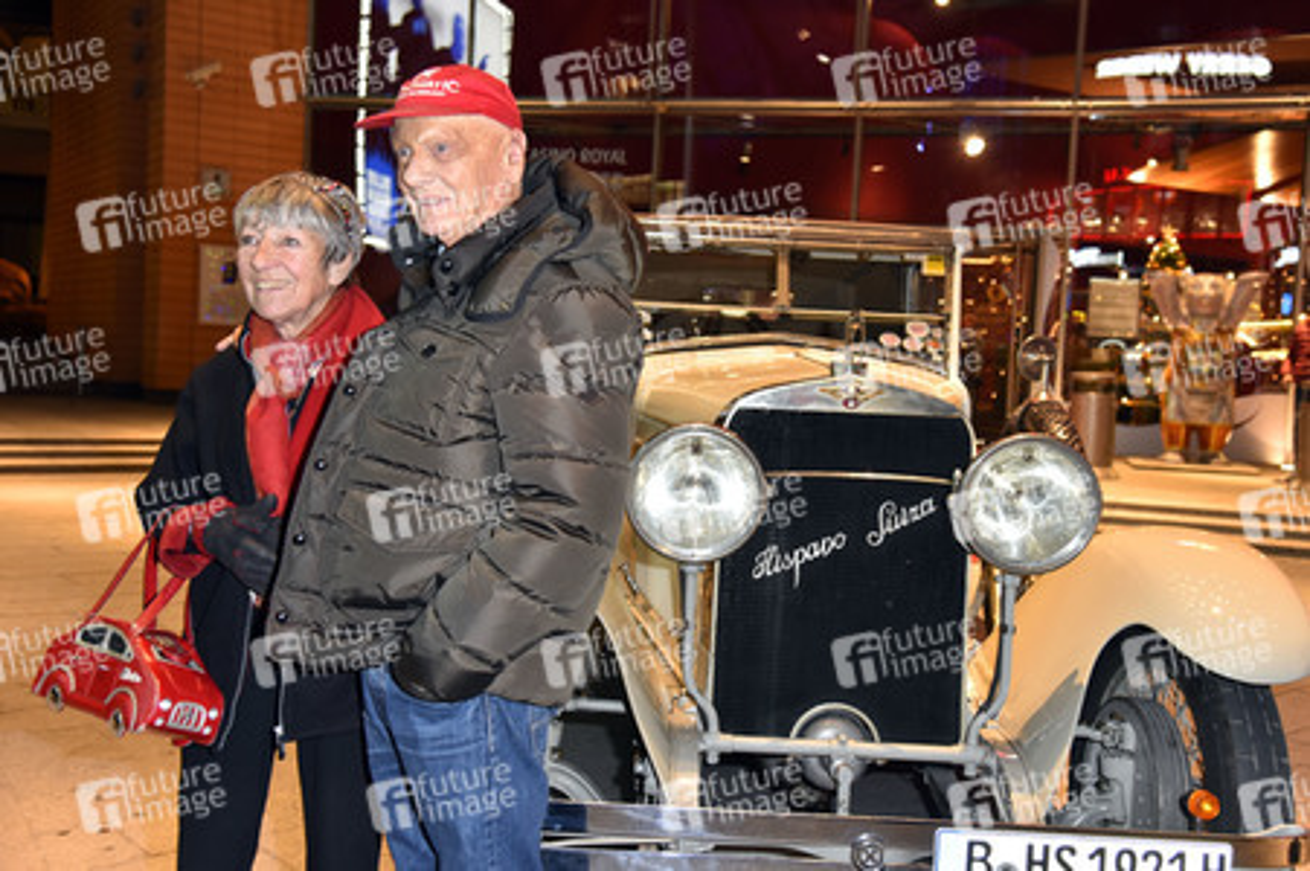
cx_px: 655
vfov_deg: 35.0
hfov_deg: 50.7
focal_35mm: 38
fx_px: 1382
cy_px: 436
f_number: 4.5
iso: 1250
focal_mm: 38
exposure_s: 1/40
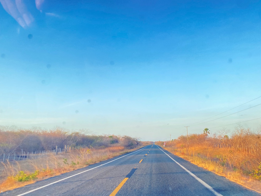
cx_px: 148
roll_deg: +1.1
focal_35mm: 31
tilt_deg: +8.1
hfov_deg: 58.2
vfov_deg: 45.2
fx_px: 234
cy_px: 115
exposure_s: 1/121
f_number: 1.8
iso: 64
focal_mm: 4.25
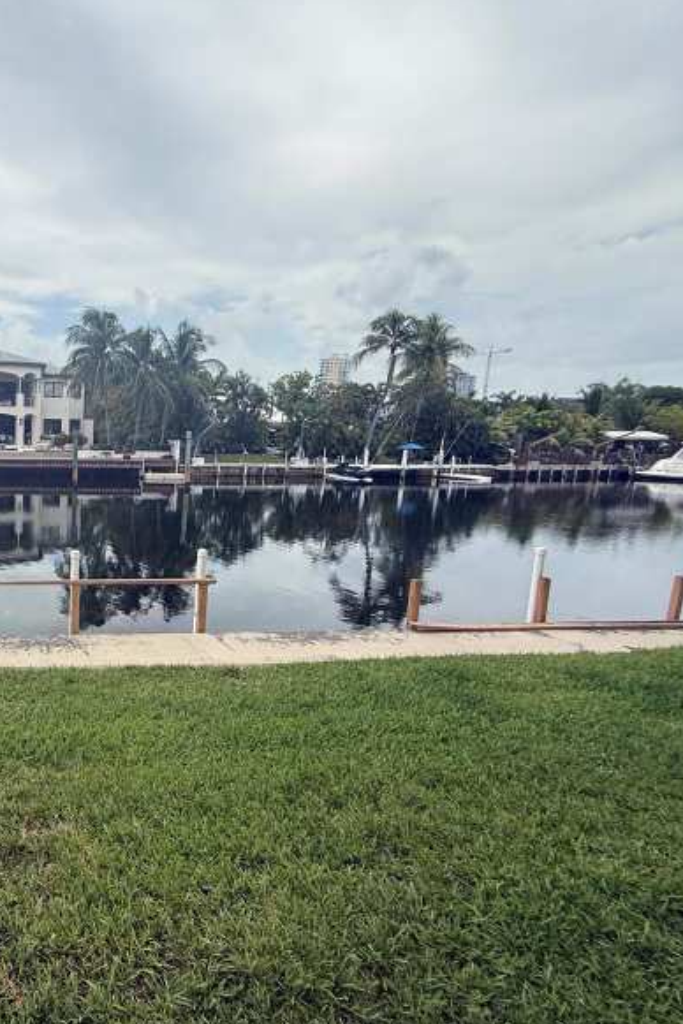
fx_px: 569
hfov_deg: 51.5
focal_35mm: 20
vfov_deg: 84.0
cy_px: 519
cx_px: 23
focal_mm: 2.22
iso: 50
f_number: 2.2
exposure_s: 1/955
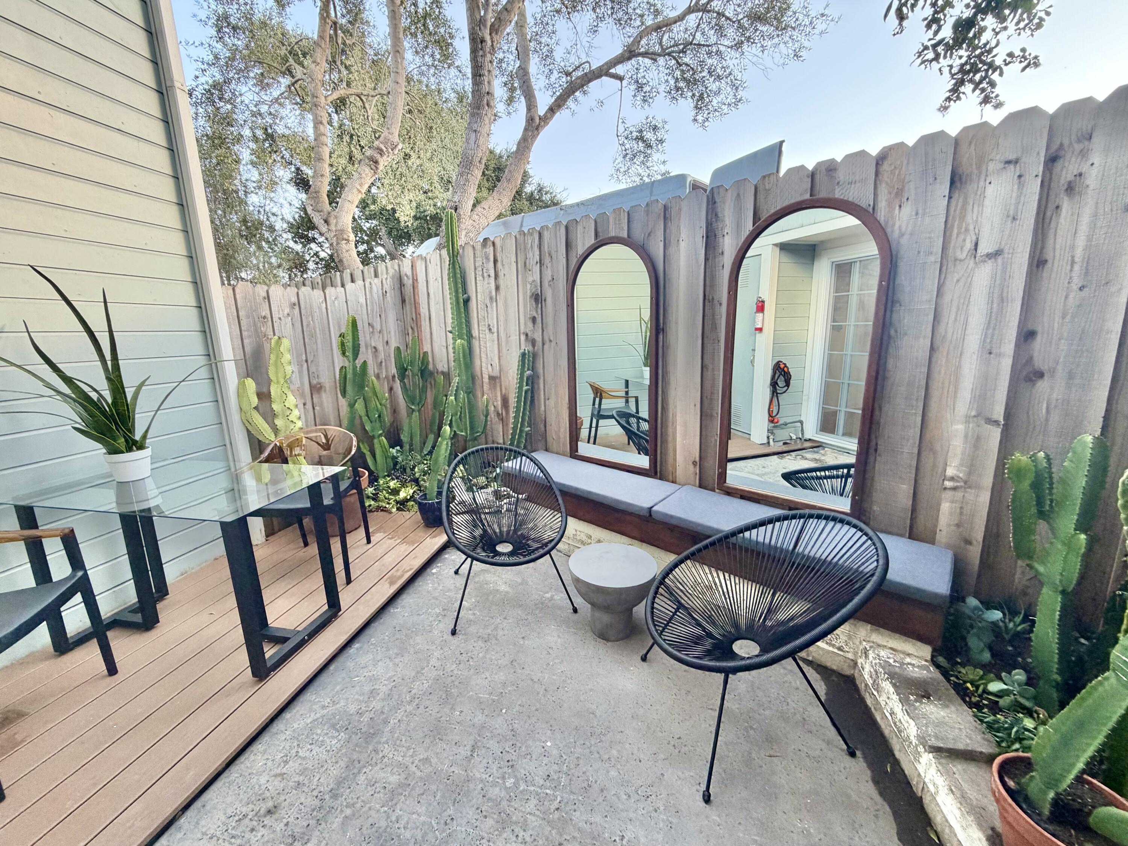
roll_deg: +1.2
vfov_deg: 85.7
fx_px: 456
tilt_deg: -12.4
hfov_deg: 102.1
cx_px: 564
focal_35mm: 14
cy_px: 423
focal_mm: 2.22
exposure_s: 1/121
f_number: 2.2
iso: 125
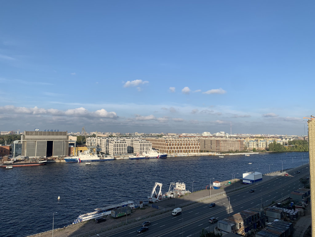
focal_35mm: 26
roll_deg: -1.6
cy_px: 118
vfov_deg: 53.1
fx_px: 237
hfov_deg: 67.3
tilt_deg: +3.7
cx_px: 158
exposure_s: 1/2309
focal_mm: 4.25
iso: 25
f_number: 1.8
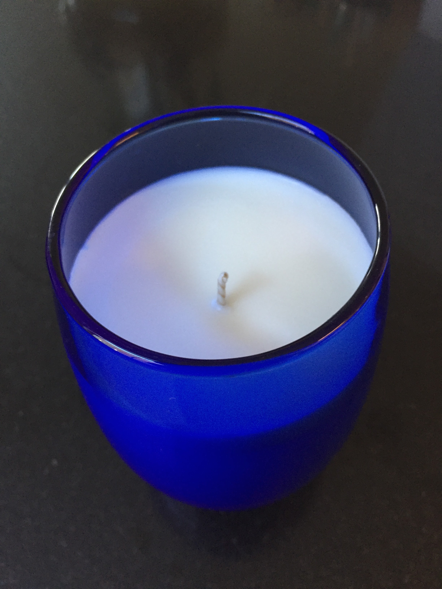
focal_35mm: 29
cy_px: 294
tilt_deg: -57.2
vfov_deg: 61.7
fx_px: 494
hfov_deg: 48.2
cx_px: 221
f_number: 2.2
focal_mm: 4.15
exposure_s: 1/30
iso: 125
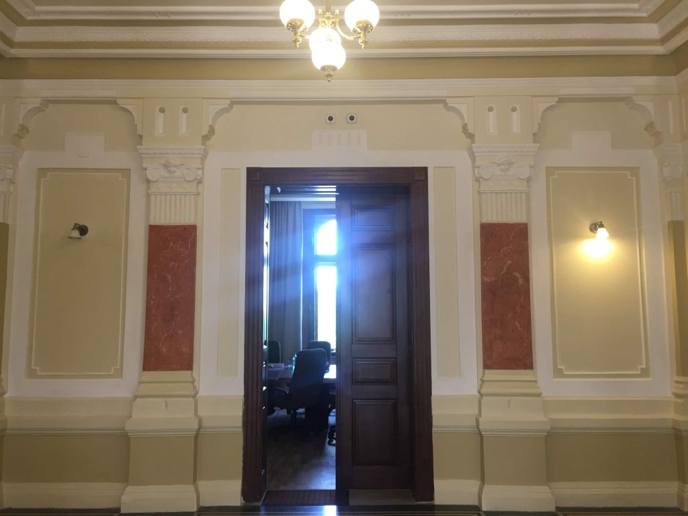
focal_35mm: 29
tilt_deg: +5.9
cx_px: 344
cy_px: 258
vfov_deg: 48.2
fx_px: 576
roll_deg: -0.1
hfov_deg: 61.7
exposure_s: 1/33
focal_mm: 4.15
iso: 50
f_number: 2.2
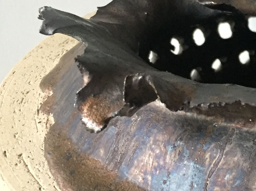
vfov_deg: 18.2
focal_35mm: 81
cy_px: 108
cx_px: 327
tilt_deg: -30.6
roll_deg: -3.6
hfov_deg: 21.9
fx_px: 599
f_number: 2.2
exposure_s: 1/17
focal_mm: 4.15
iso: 250
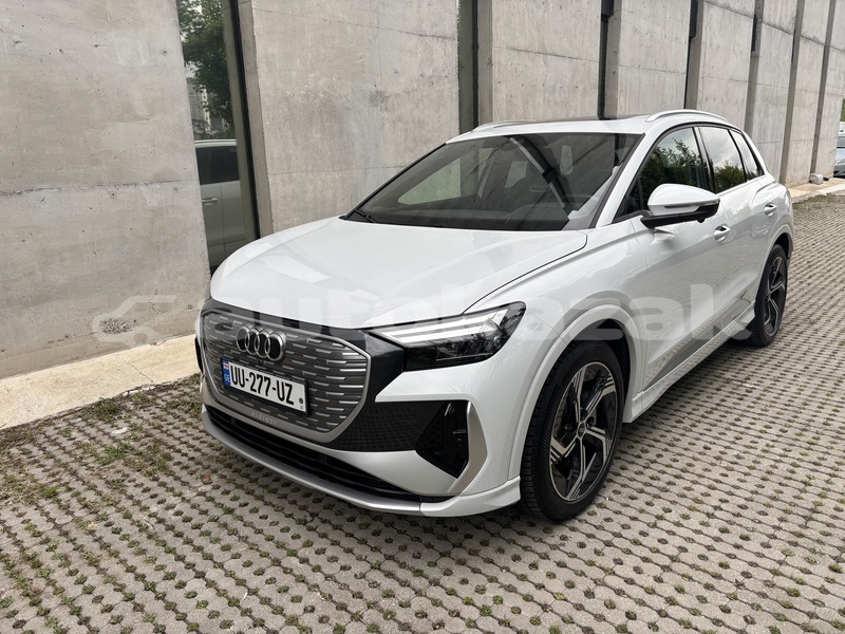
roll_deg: +1.9
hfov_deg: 67.3
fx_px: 635
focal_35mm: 26
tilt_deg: -15.3
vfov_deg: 53.1
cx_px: 422
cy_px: 317
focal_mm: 5.96
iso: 50
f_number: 1.6
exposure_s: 1/550
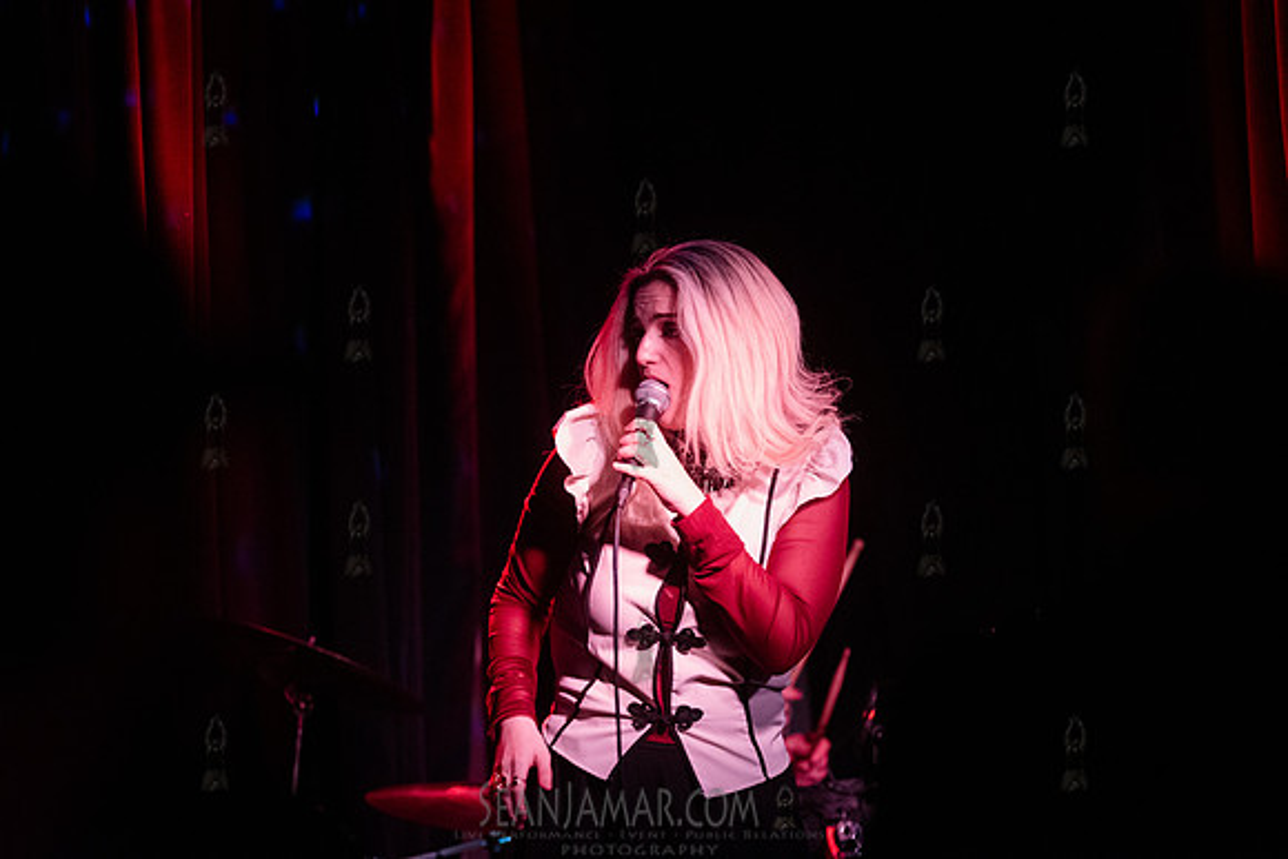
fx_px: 5189
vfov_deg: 9.5
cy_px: 430
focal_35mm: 145
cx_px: 644
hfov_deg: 14.2
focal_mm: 145
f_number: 2.8
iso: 8000
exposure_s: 1/250
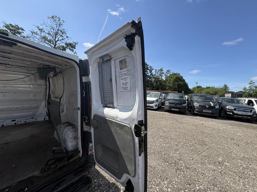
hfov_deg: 102.1
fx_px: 104
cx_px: 128
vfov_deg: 85.7
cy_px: 96
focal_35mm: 14
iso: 50
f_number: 2.2
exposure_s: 1/1477
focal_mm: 2.22
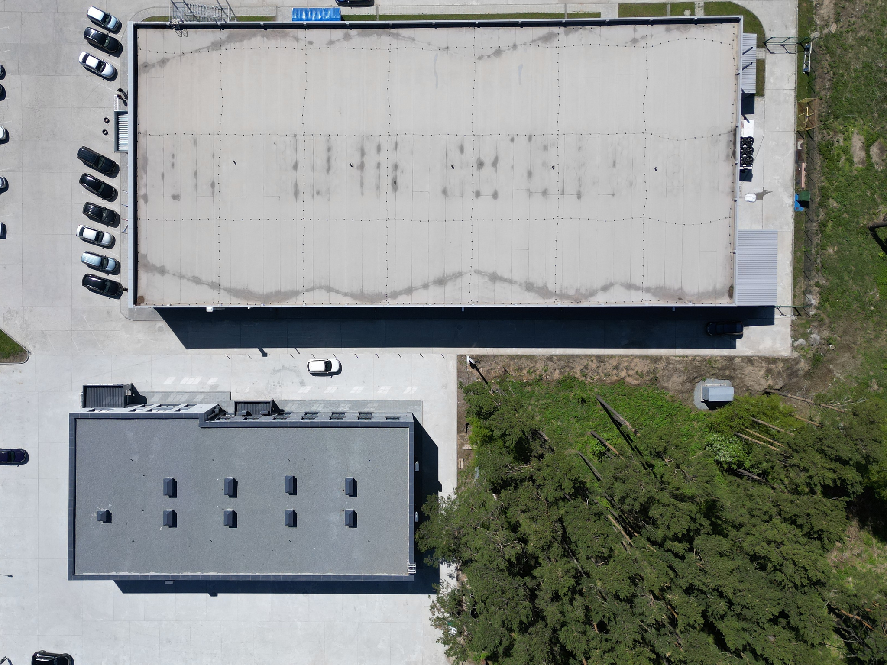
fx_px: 769
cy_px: 304
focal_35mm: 30
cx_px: 376
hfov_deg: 59.7
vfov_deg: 46.7
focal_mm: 6.72
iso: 110
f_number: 1.7
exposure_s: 1/4000
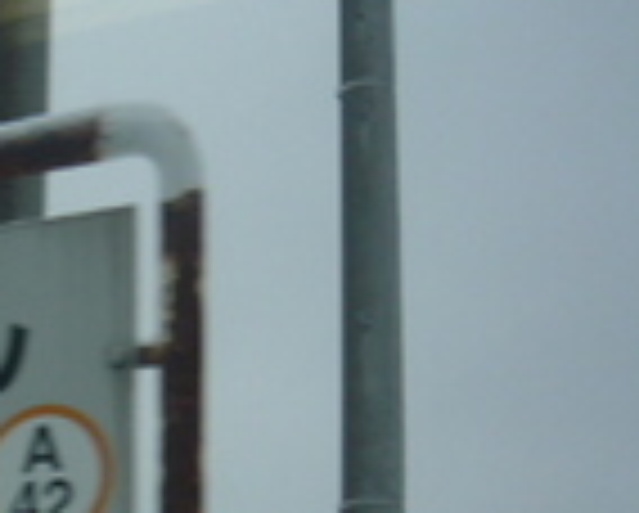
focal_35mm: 95
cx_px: -225
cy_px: 677
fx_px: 1799
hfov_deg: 18.5
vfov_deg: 15.4
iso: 100
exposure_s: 1/160
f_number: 8
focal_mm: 5.5
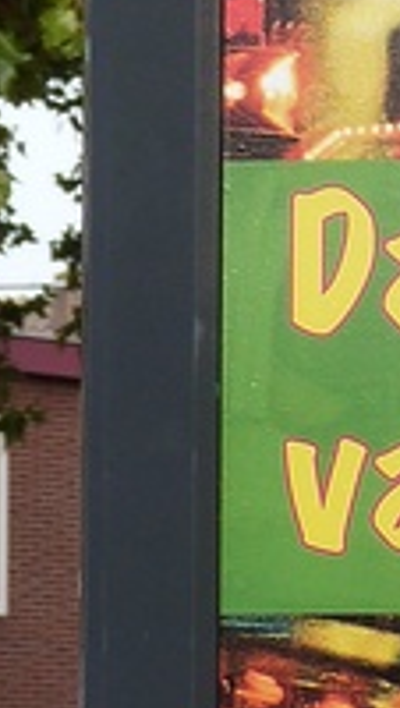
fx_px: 9002
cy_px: -96
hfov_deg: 2.5
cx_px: 938
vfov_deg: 4.5
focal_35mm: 479
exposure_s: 1/200
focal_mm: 15.8
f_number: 4
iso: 100
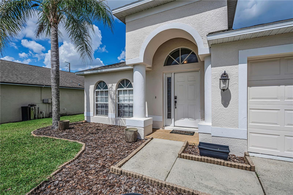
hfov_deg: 91.6
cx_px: 146
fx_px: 142
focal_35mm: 18
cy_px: 98
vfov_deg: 68.9
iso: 100
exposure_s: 1/200
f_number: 16
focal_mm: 17.5
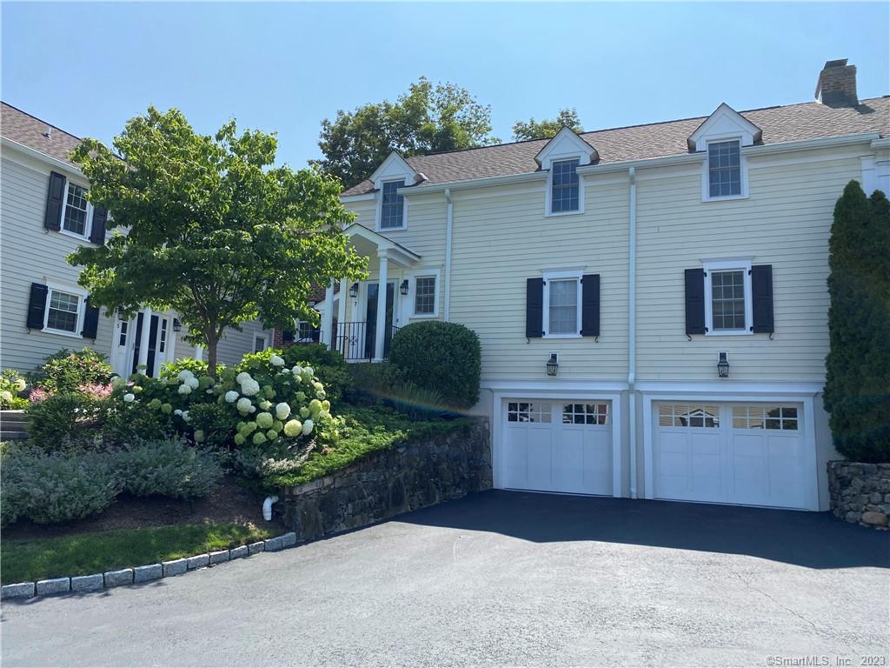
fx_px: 668
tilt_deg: +8.1
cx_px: 445
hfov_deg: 67.3
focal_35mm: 26
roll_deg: -1.5
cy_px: 334
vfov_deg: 53.1
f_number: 1.8
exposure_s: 1/2463
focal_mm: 4.25
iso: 32
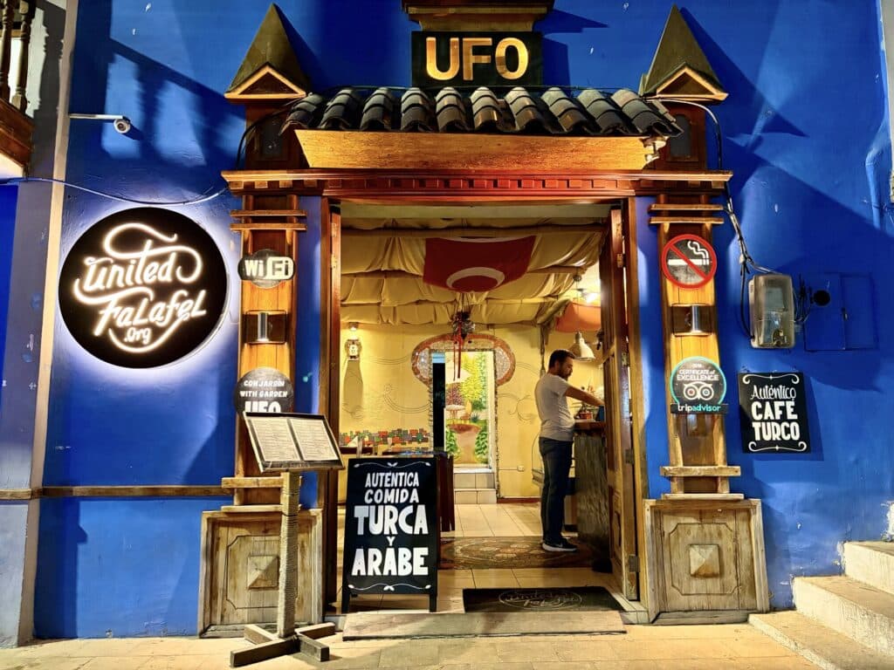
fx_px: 671
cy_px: 335
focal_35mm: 26
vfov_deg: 53.1
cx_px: 447
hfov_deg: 67.3
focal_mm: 5.96
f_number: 1.6
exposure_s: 1/40
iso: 500
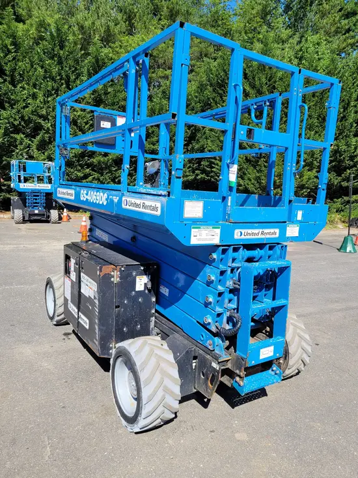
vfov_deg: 67.3
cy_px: 239
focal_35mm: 26
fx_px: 358
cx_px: 179
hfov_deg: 53.1
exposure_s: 1/1623
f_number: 1.8
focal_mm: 5.4
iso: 40
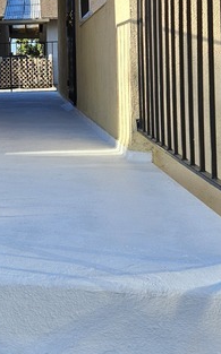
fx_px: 502
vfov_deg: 37.5
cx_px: -19
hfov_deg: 23.4
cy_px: 71
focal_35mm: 52
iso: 40
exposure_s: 1/719
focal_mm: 5.4
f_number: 1.8
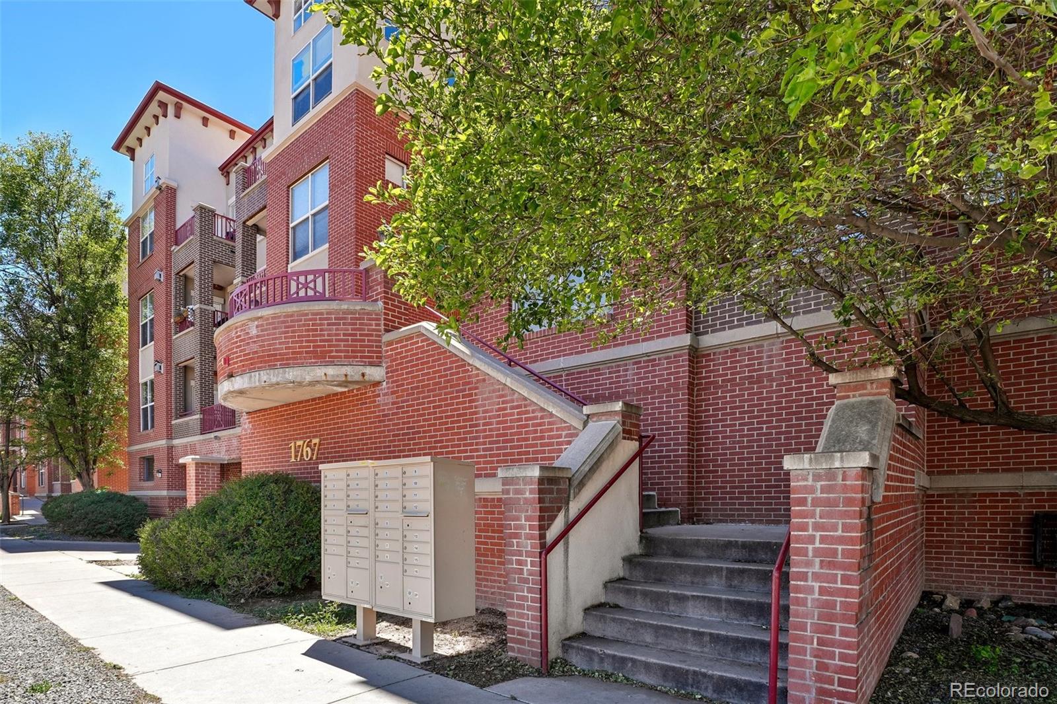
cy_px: 352
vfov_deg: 72.0
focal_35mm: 16
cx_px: 528
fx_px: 484
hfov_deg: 95.0
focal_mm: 11
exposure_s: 1/60
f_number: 8
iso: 100
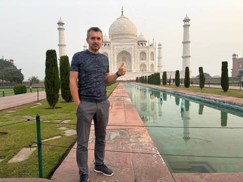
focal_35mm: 26
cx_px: 122
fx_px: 183
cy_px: 91
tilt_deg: -4.0
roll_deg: +2.0
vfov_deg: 53.1
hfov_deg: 67.3
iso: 500
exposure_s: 1/50
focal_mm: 5.96
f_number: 1.6
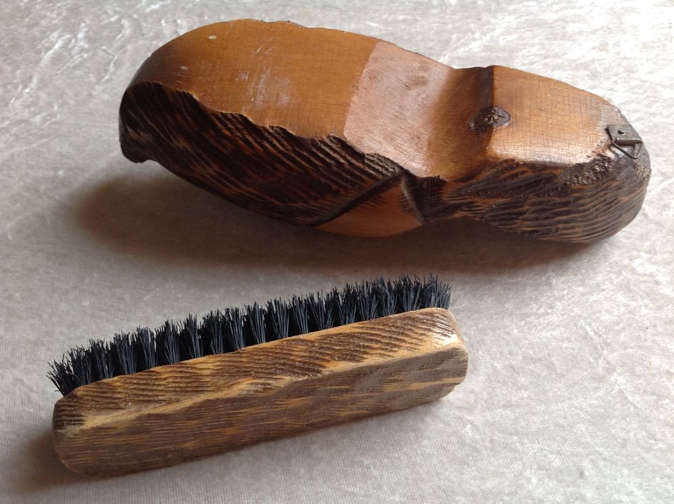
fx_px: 680
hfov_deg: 52.7
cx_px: 337
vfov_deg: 40.6
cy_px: 252
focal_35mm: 35
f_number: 2.4
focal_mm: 4.28
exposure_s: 1/15
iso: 80
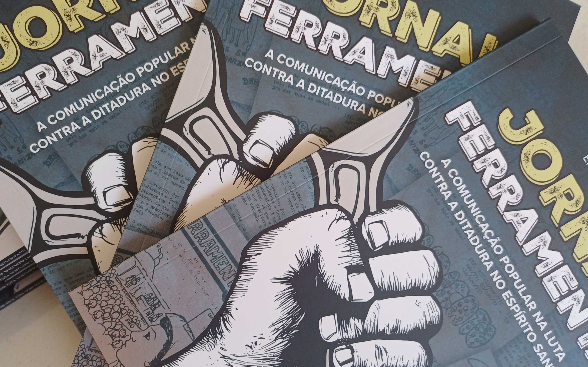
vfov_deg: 37.2
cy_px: 208
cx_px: 251
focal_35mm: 34
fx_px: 545
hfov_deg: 56.5
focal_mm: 4.65
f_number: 1.8
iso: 50
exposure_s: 1/50
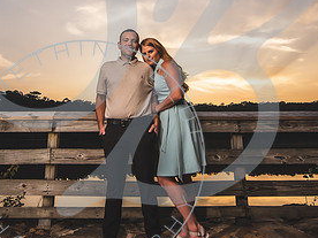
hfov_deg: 61.5
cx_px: 139
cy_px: 62
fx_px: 266
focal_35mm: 29
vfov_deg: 46.6
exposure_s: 1/1600
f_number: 2.8
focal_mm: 14
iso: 200
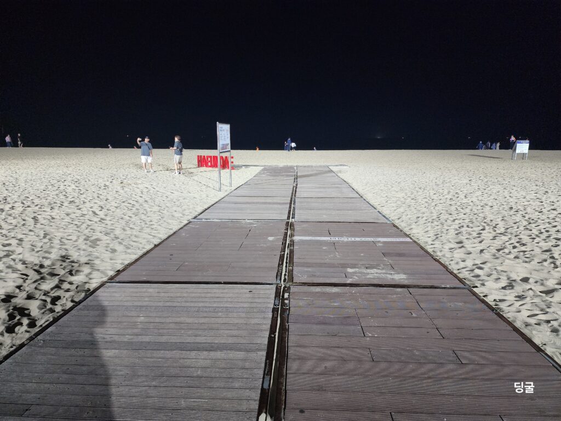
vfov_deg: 58.9
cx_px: 280
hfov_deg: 73.9
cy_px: 210
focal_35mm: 23
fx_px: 373
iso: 640
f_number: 1.8
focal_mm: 6.4
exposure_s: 1/30
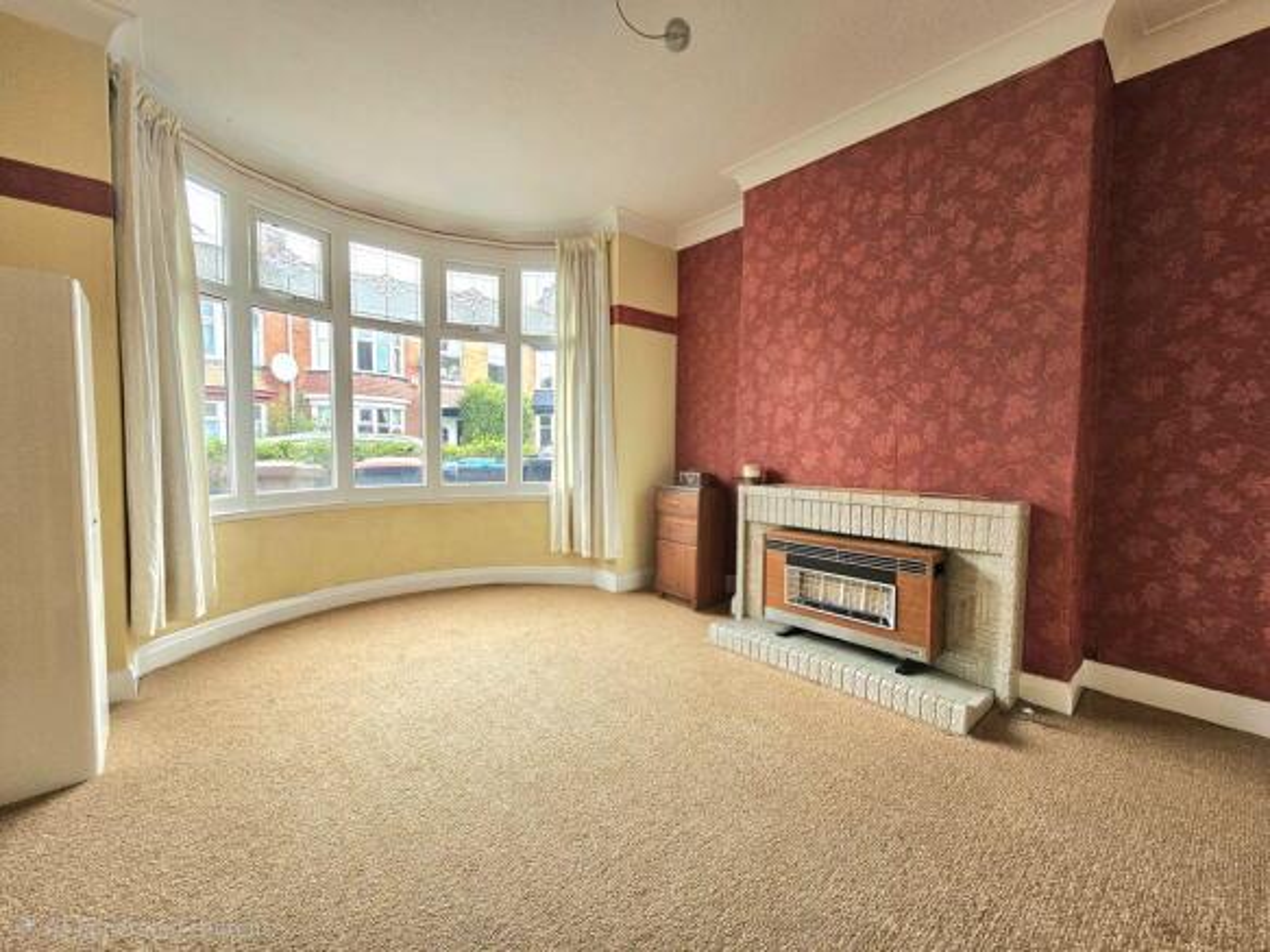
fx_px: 477
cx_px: 635
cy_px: 476
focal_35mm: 13
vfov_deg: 89.9
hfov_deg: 106.2
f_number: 2.2
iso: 50
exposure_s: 1/50.3
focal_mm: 2.2
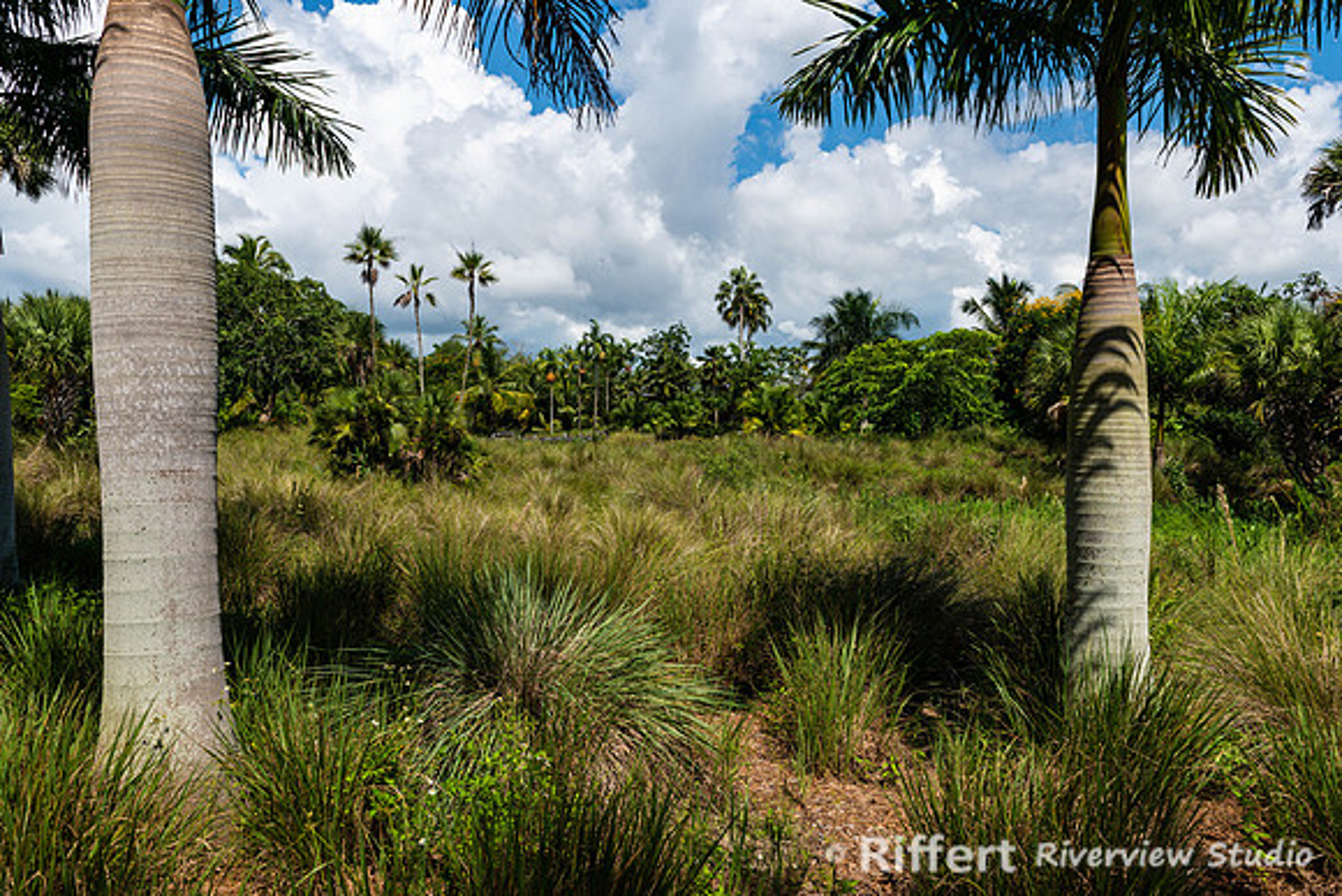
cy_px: 448
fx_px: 895
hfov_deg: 73.7
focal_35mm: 24
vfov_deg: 53.2
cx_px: 671
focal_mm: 24
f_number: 8
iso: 100
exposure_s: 1/400
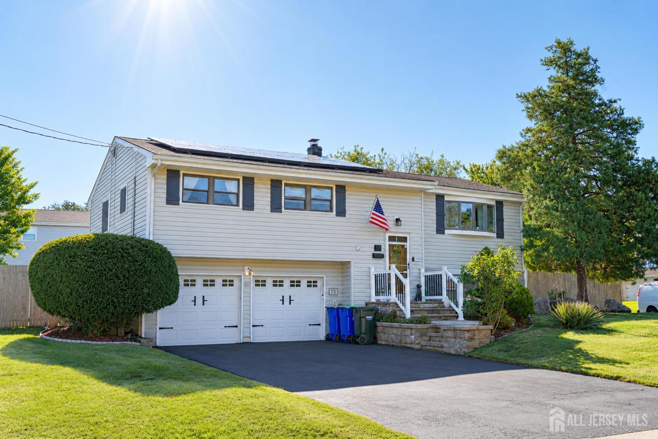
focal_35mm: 35
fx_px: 640
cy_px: 220
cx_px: 329
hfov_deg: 54.4
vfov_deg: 37.9
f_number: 10
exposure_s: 1/125
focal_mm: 35
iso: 100
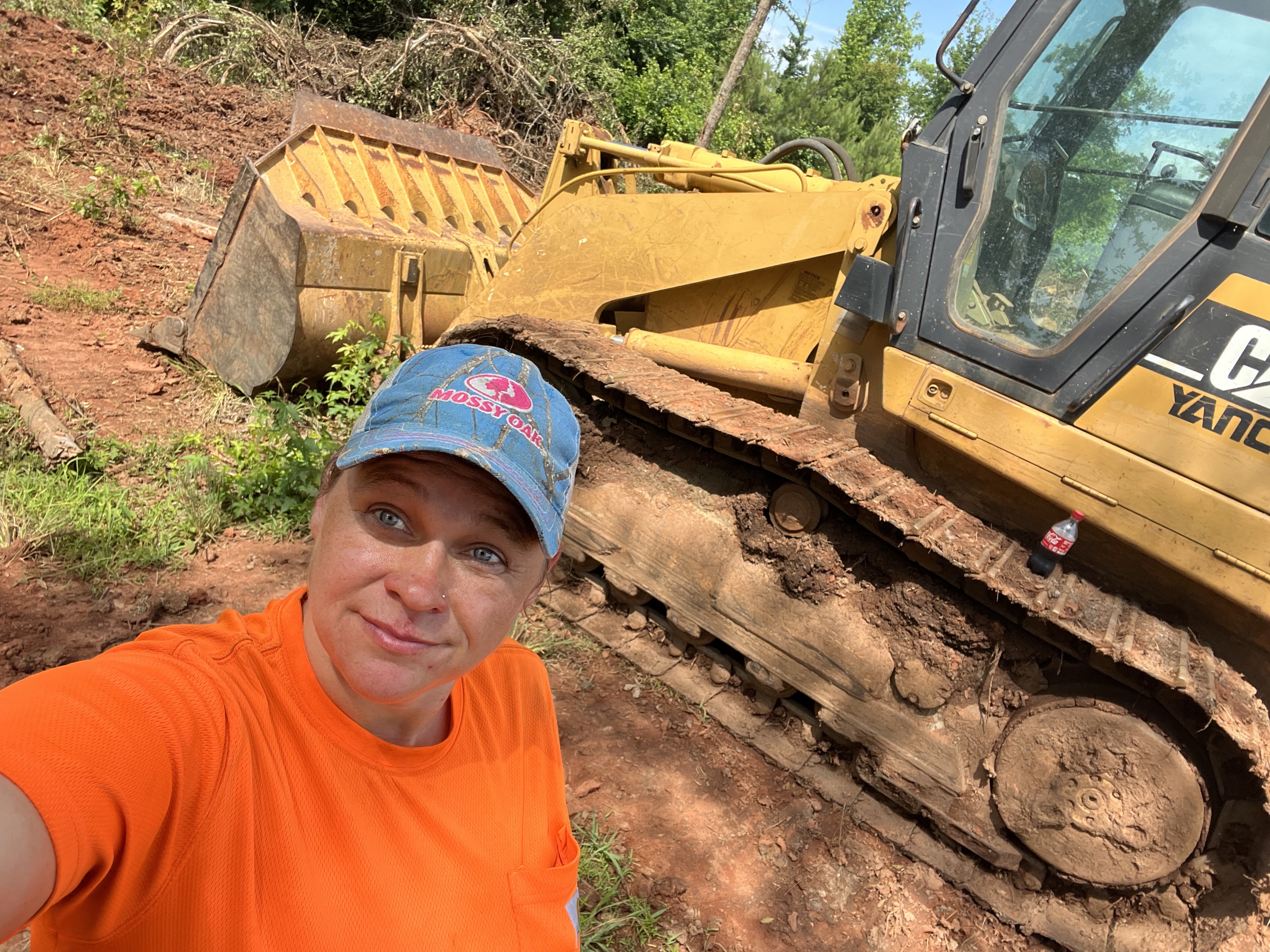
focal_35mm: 23
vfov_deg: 58.9
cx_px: 635
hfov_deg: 73.9
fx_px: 844
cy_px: 476
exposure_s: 1/320
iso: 32
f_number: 2.2
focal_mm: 2.71
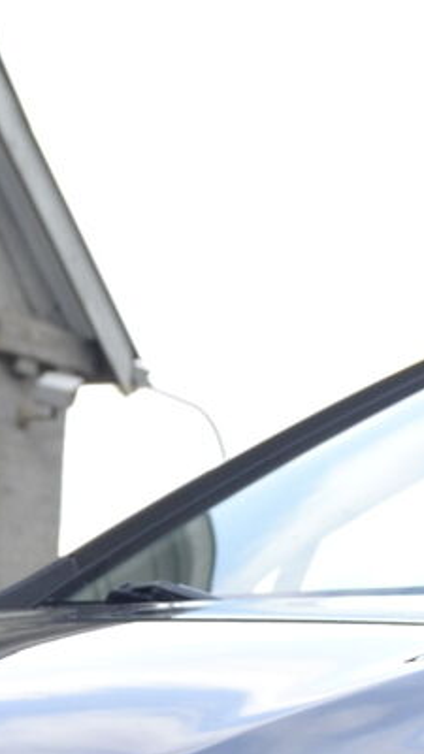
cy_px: 1108
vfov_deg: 10.6
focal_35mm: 196
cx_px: 684
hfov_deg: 6.1
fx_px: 3917
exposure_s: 1/160
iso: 100
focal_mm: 26
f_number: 6.3
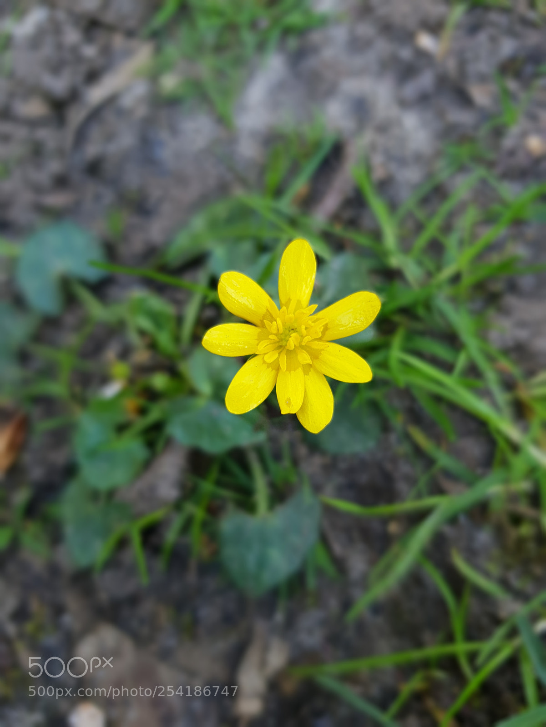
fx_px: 547
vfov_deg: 67.3
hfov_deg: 53.1
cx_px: 273
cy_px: 364
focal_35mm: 26
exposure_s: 1/149
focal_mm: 4.3
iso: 50
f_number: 1.5
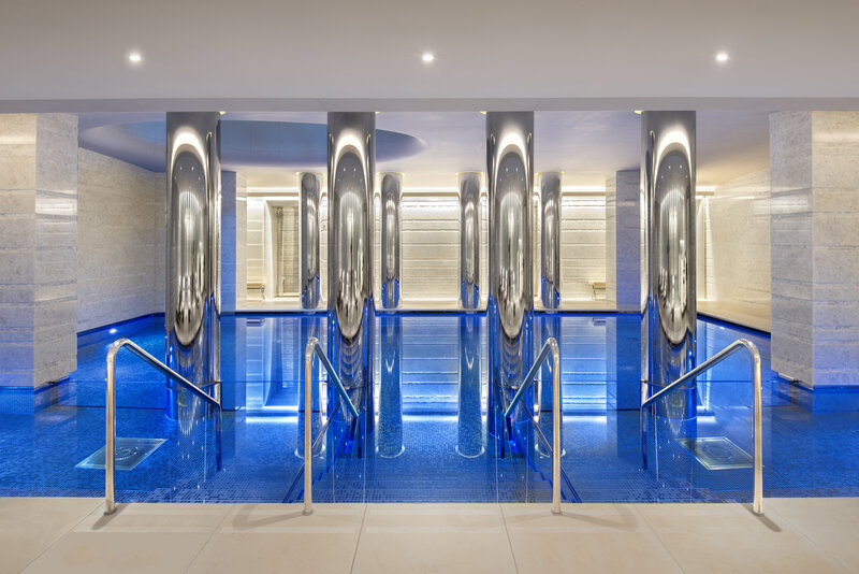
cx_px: 430
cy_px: 287
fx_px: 406
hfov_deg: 93.3
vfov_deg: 70.5
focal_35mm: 17
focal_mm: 17
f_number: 13
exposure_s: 3
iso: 200
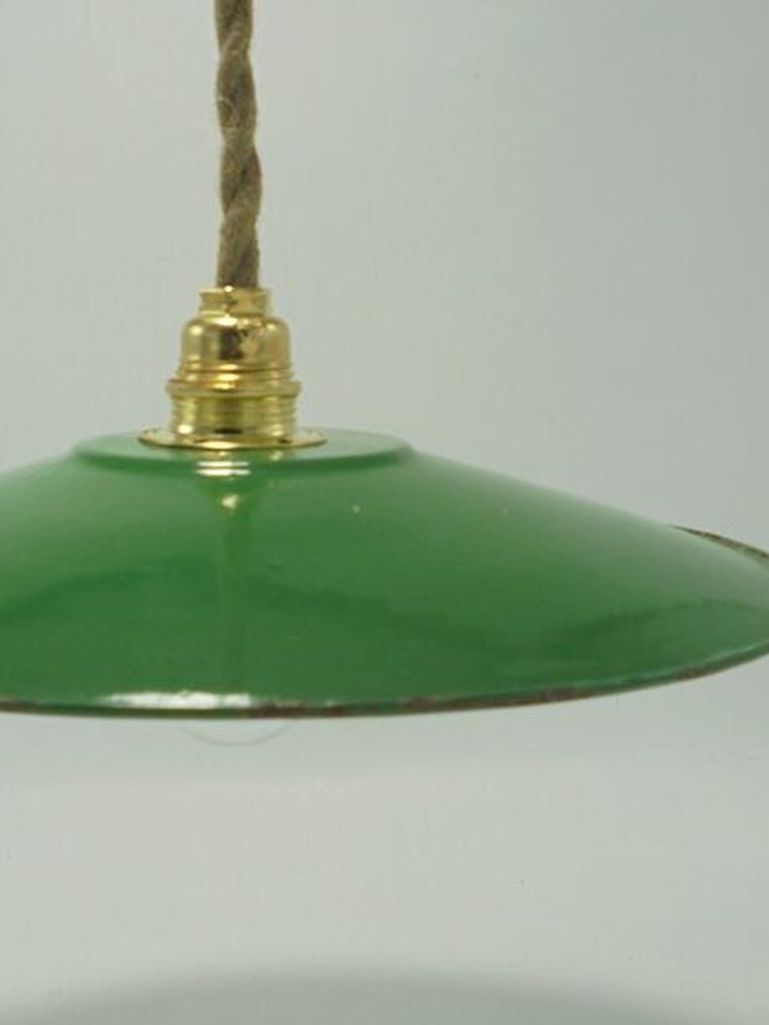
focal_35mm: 59
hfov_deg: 24.7
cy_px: 272
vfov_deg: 32.2
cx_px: 241
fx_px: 1748
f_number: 4.2
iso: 100
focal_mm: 6.9
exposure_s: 1/80
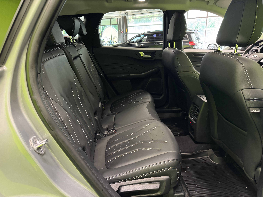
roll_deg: +2.1
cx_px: 132
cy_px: 98
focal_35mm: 24
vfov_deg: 56.8
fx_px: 182
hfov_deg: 71.6
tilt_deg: -18.4
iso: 640
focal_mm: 6.76
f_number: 1.78
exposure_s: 1/33
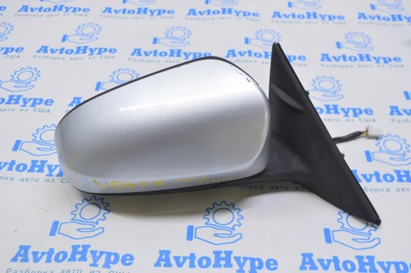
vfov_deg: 30.8
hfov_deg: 45.0
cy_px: 136
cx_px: 206
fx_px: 496
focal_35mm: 44
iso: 400
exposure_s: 1/20
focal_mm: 29
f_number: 5.6
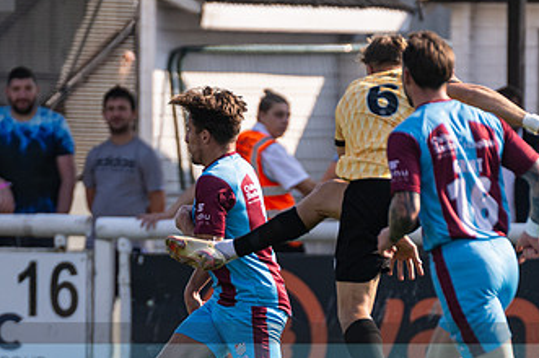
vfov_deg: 1.2
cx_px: 337
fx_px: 16573
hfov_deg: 1.9
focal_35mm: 1108
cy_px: 230
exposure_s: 1/2000
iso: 200
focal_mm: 300
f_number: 2.8
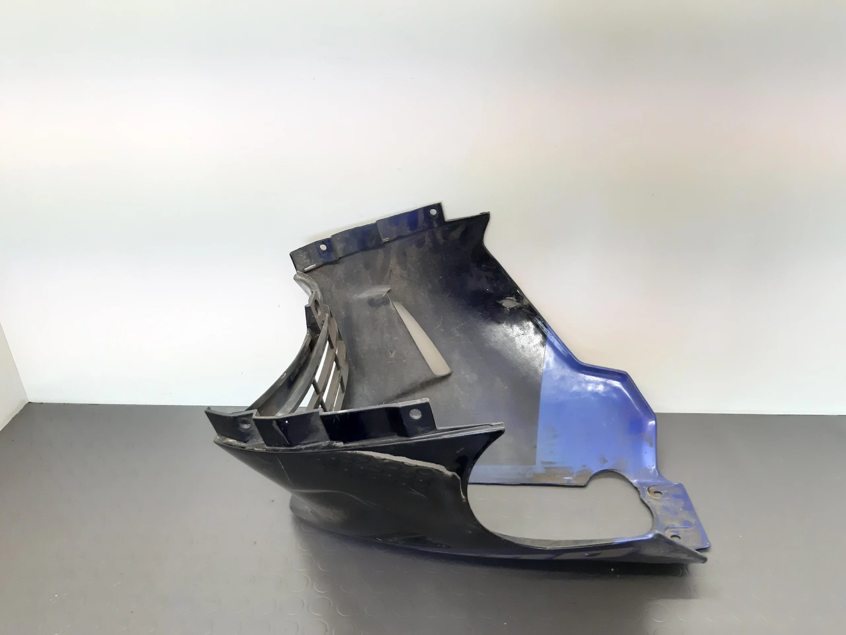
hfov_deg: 65.3
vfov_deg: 51.4
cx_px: 423
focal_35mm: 27
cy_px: 318
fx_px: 660
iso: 320
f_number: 1.7
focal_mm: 3.93
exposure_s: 1/50
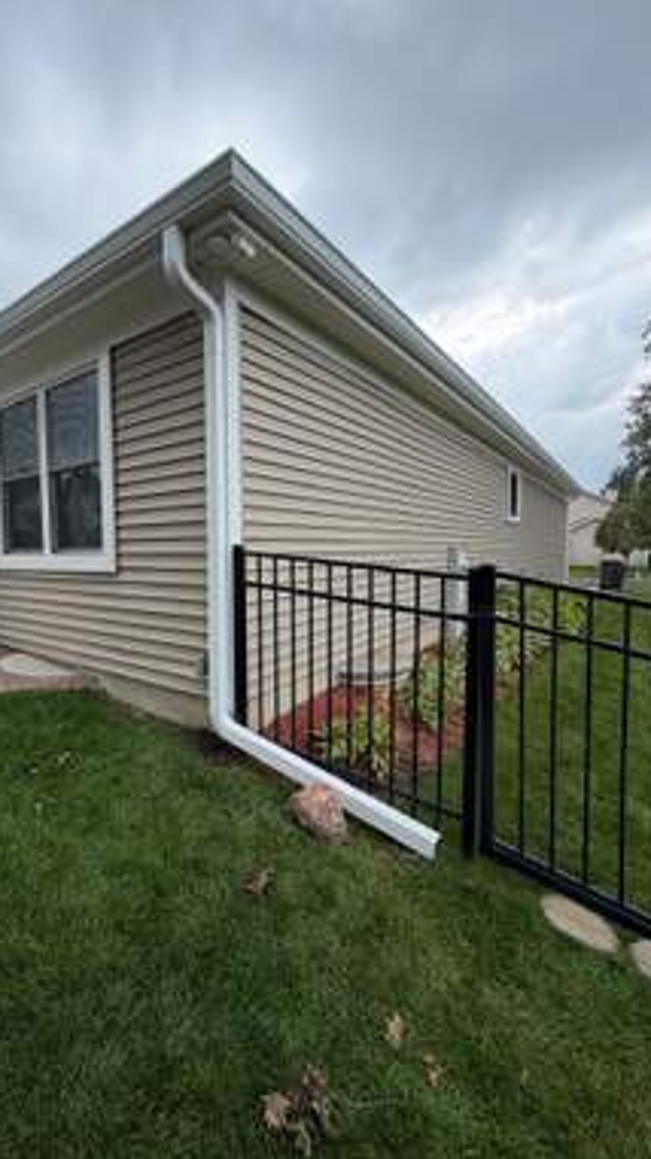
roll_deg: -1.1
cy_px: 578
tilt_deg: -2.0
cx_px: 246
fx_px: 492
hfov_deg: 66.1
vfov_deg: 99.4
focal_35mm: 16
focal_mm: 2.22
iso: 40
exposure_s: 1/535
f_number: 2.2
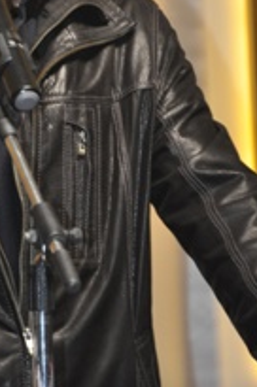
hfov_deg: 5.9
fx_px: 2471
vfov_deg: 8.9
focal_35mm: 230
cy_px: 26
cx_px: -19
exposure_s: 1/60
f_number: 4.5
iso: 800
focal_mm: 70
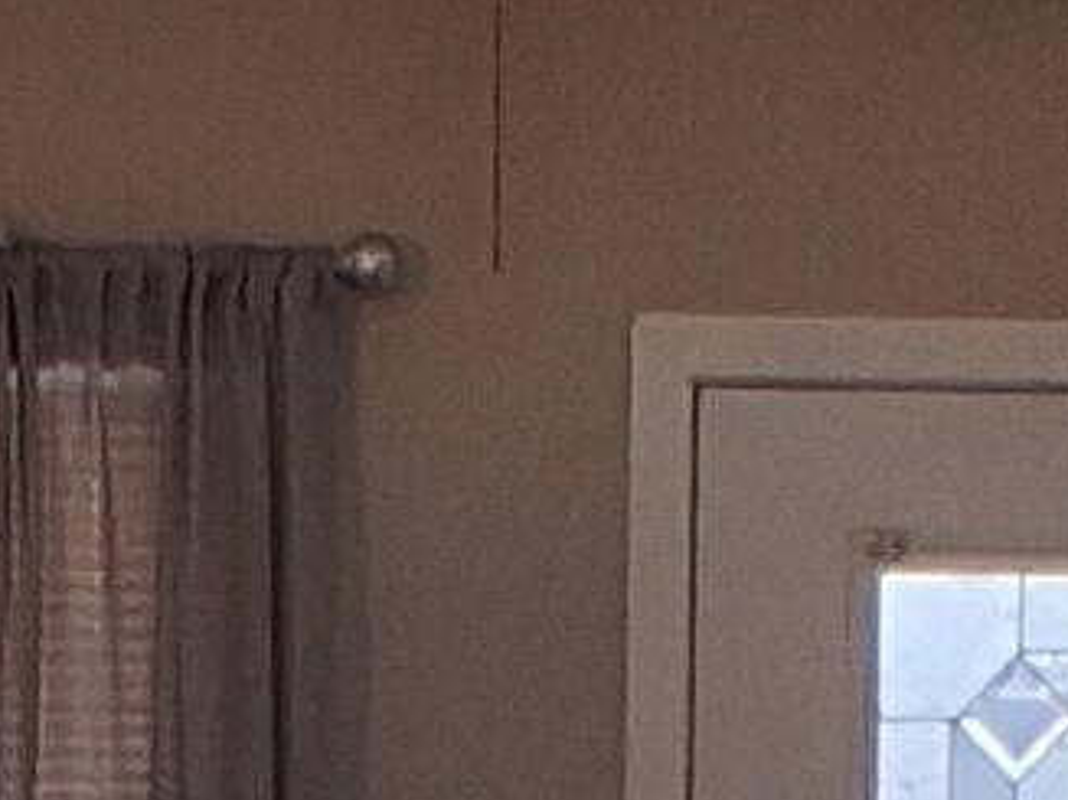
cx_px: 408
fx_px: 4133
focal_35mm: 134
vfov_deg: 10.3
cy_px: 1525
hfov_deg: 14.7
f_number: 2.2
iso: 125
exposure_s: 1/100
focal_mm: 1.4
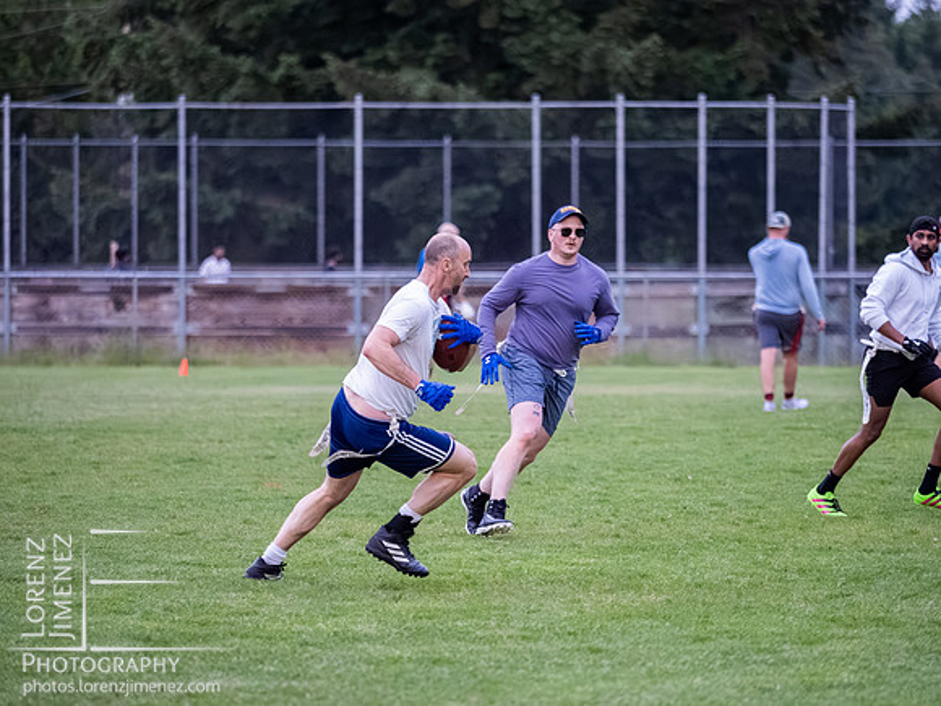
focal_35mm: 300
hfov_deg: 6.6
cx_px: 470
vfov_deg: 5.0
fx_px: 8155
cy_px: 353
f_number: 2.8
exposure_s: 1/1000
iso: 6400
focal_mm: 150
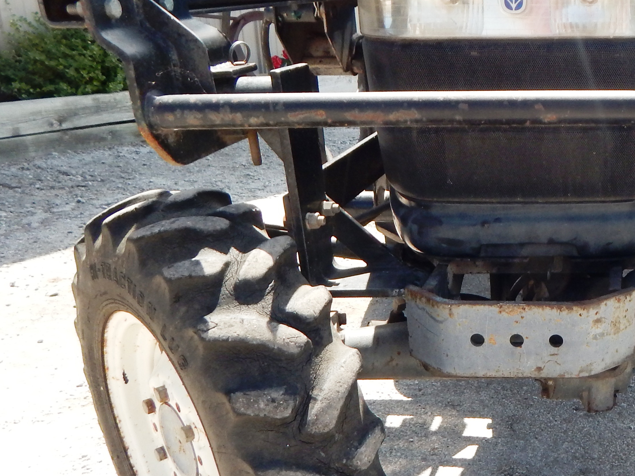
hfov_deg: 37.0
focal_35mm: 46
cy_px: 279
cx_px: 634
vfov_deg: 31.5
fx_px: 844
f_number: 3
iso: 125
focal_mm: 4
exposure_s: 1/500
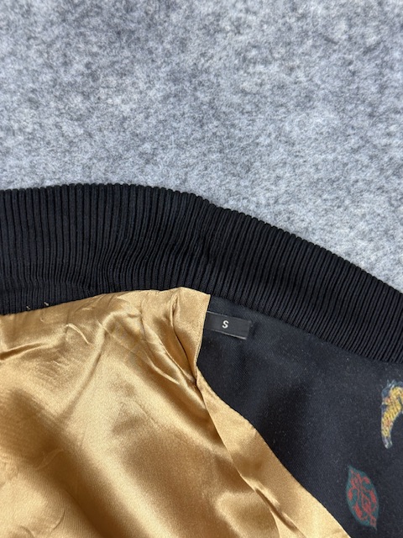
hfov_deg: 30.3
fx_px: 745
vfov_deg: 39.7
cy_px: 269
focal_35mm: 48
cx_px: 202
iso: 50
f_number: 1.78
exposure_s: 1/100
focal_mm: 6.76
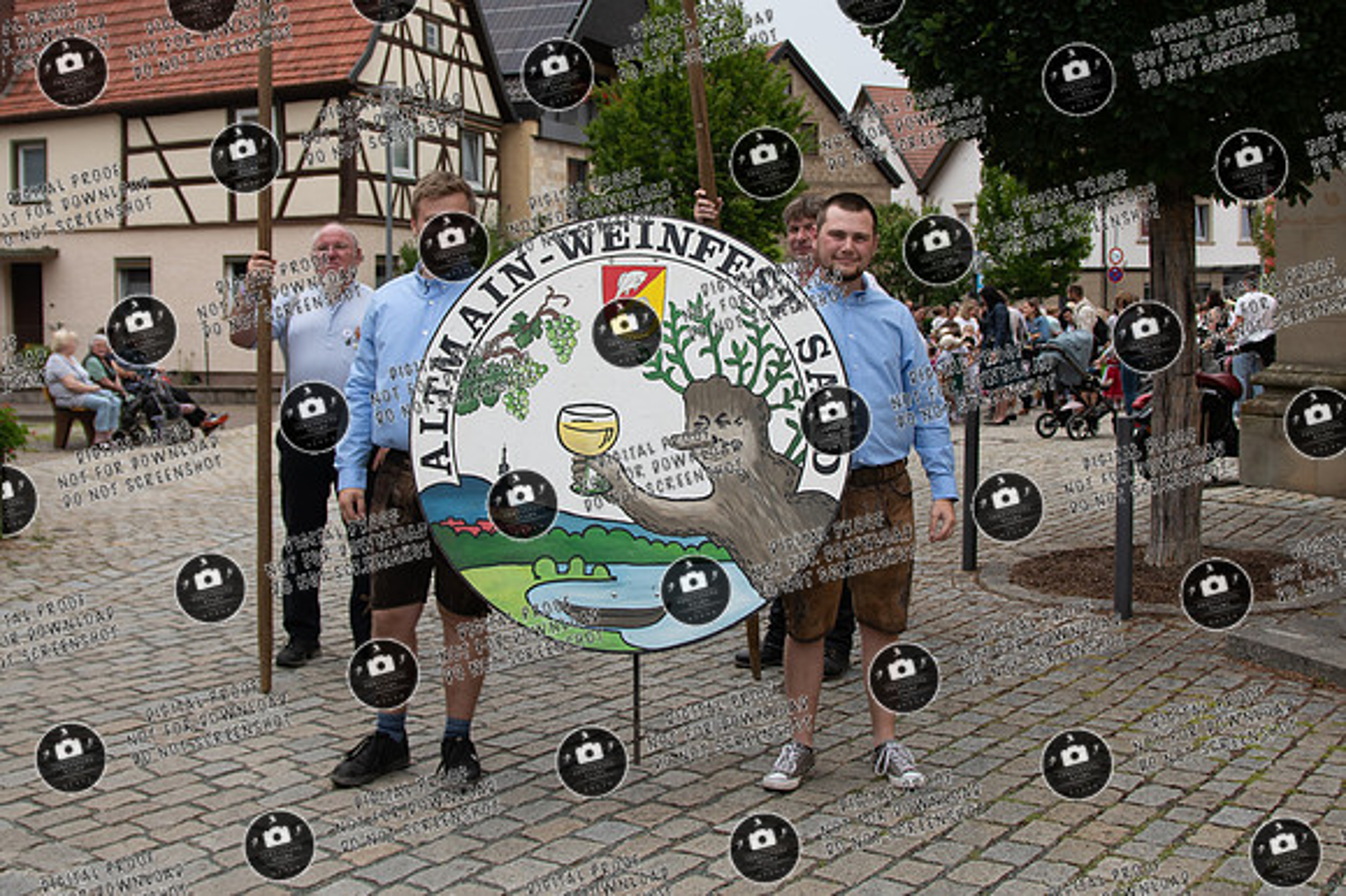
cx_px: 673
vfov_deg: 34.9
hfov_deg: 50.7
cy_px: 359
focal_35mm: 38
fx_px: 1422
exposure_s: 1/400
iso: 80
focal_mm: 17
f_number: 3.5
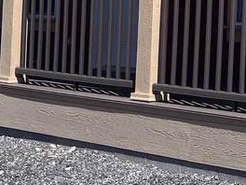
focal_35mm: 126
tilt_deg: +0.9
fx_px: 895
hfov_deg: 14.8
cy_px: -21
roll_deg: -0.8
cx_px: 346
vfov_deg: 11.6
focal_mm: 5.1
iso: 50
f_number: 1.6
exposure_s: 1/4016
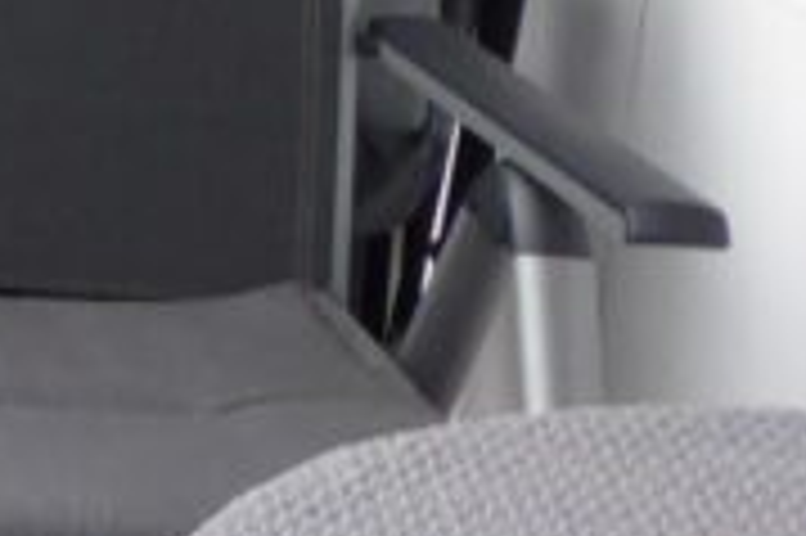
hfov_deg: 10.6
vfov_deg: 8.8
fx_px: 3333
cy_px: -477
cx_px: -1427
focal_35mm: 149
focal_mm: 4.3
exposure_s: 1/200
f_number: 3.3
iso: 160
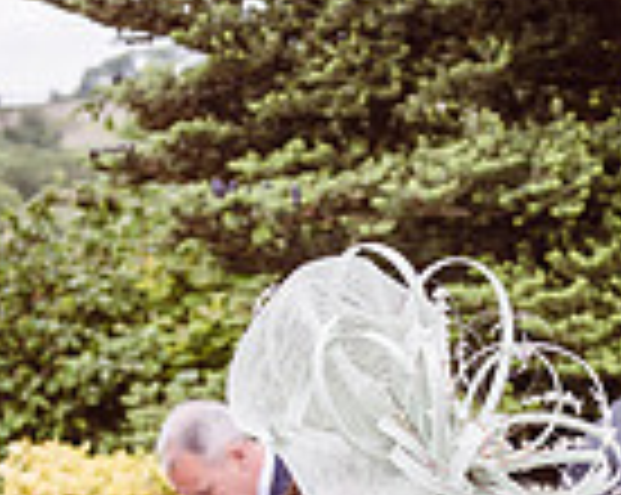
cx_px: 342
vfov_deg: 9.2
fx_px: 3047
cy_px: 583
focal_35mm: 166
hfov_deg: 11.6
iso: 200
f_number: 4.5
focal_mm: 42
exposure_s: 1/800
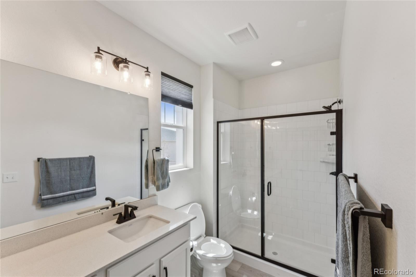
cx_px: 208
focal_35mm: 14
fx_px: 162
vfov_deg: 81.2
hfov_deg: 104.3
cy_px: 138
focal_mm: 14
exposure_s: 1/4
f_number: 22
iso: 100
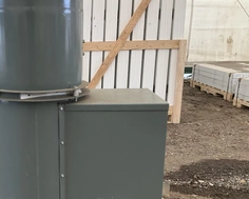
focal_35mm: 48
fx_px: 354
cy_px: 128
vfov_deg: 31.3
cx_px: 70
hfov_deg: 38.0
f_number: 1.8
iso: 64
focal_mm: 3
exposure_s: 1/82
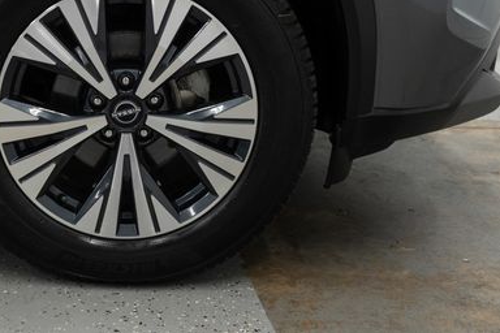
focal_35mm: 70
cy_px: 57
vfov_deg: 19.2
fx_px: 972
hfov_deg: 28.5
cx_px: 134
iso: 200
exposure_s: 1/40
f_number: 3.2
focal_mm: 28
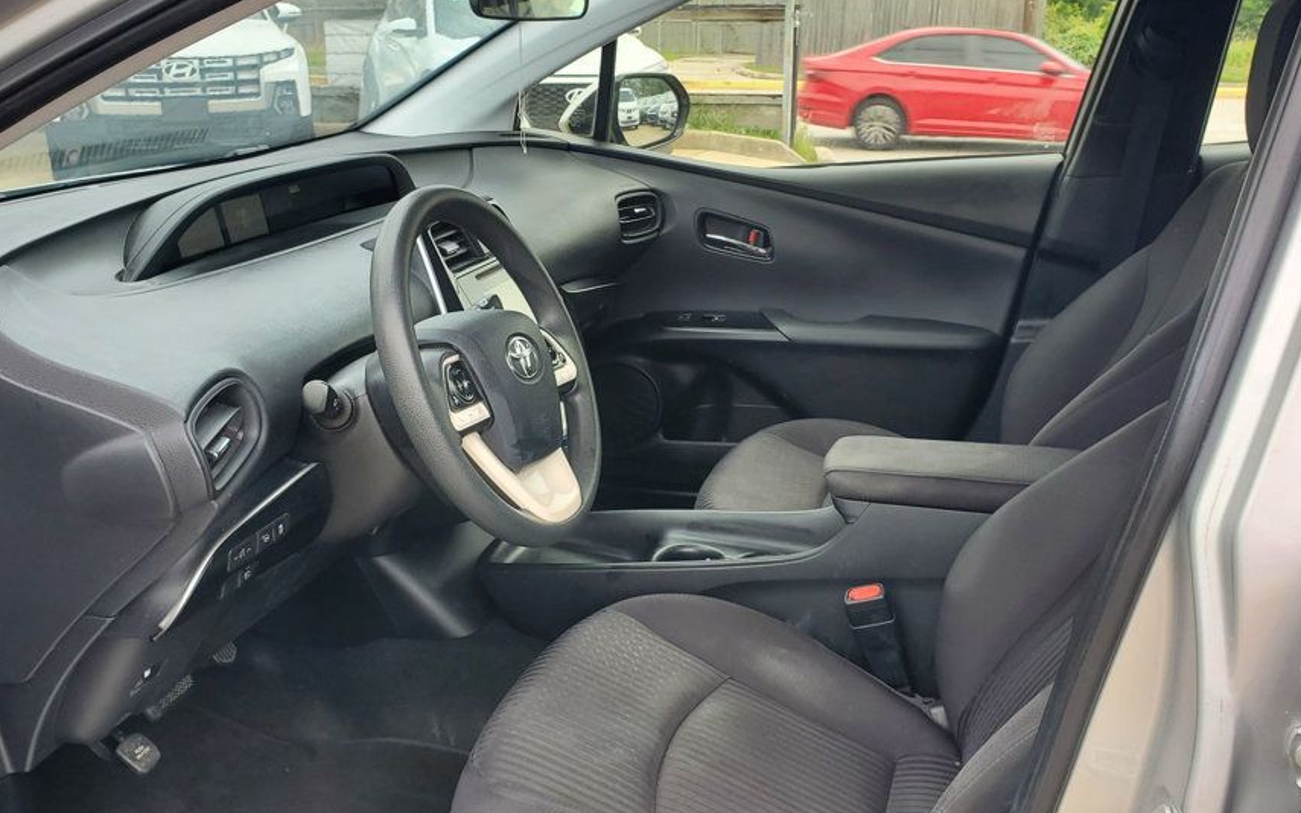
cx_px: 628
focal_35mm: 33
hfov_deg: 58.1
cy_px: 504
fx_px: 1170
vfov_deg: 38.1
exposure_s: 1/186
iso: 50
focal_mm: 4.3
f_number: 2.4
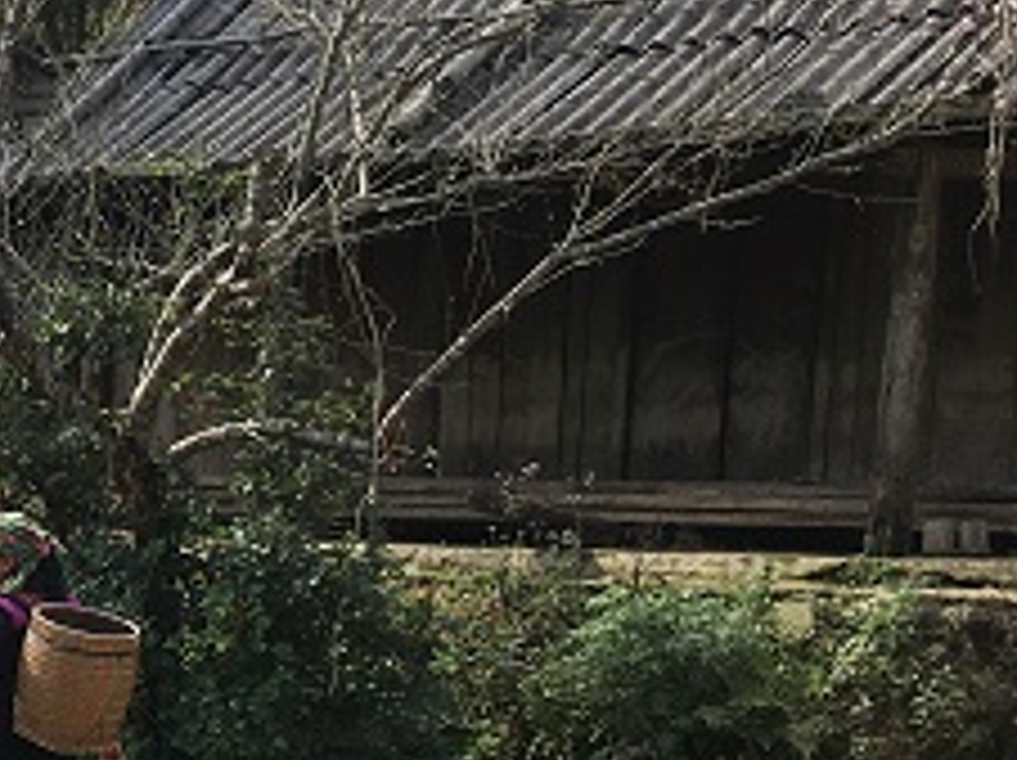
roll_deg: -1.7
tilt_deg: -6.9
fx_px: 2641
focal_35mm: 90
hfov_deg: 20.6
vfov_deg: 15.9
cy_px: 843
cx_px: -135
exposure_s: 1/699
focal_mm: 4.15
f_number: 2.2
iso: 25
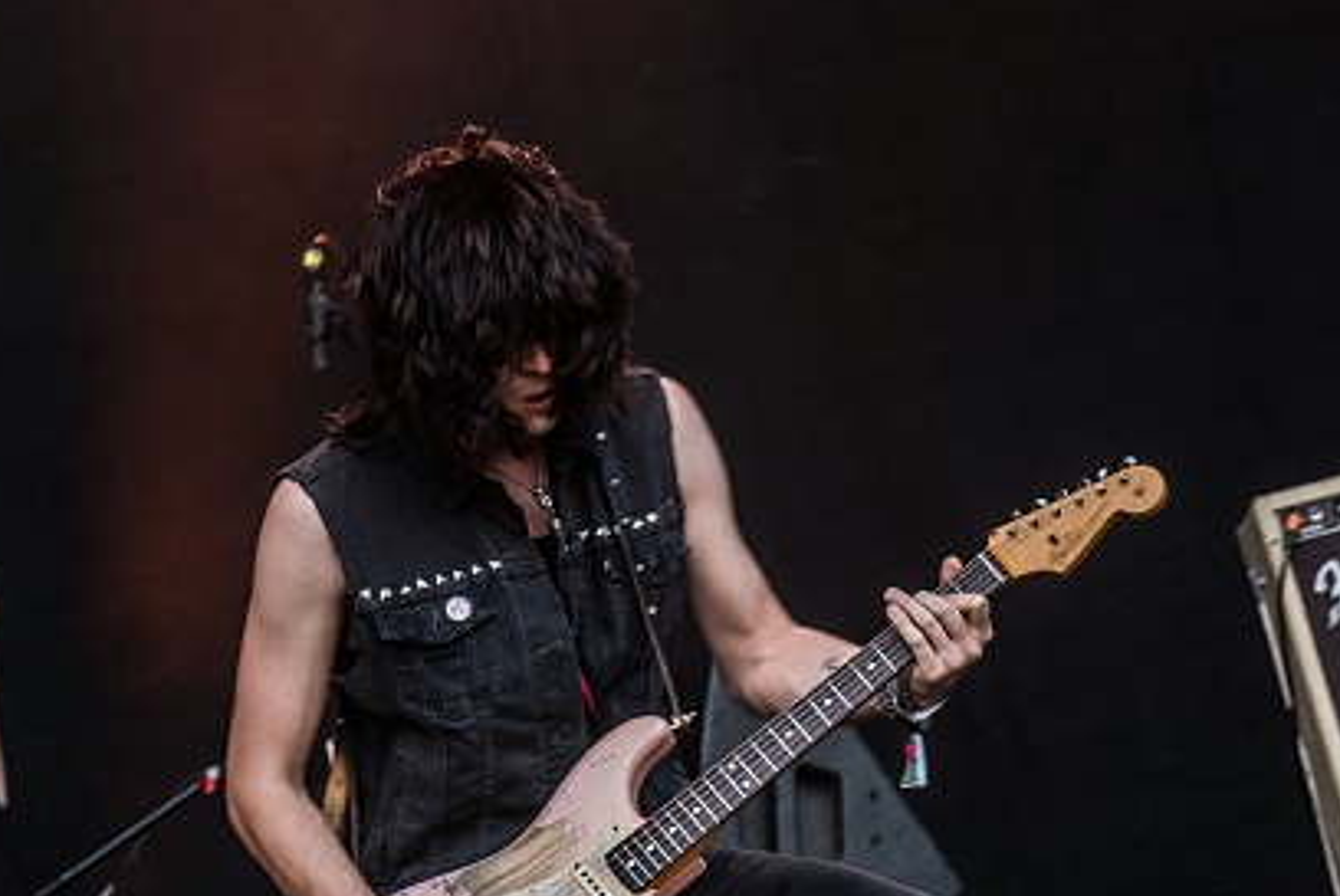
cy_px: 615
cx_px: 608
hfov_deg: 6.0
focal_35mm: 344
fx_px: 12818
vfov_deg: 4.0
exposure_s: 1/100
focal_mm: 195
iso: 320
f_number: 8
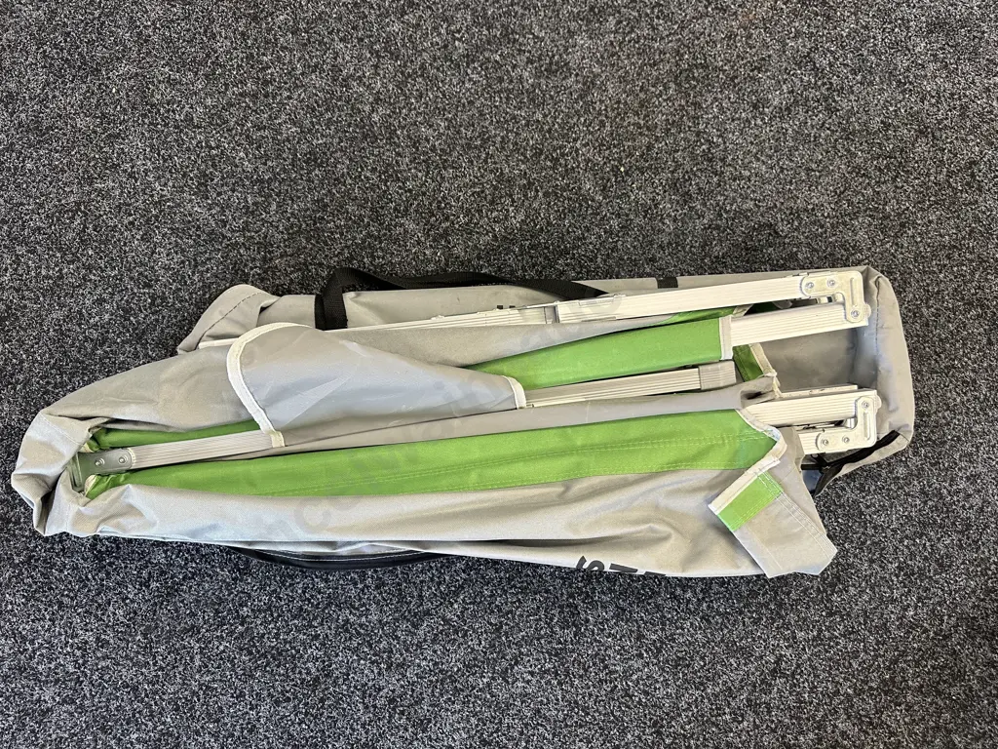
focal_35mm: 24
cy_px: 374
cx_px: 499
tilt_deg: -78.4
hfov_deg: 71.6
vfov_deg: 56.8
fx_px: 692
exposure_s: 1/50
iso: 200
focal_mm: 6.86
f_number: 1.78
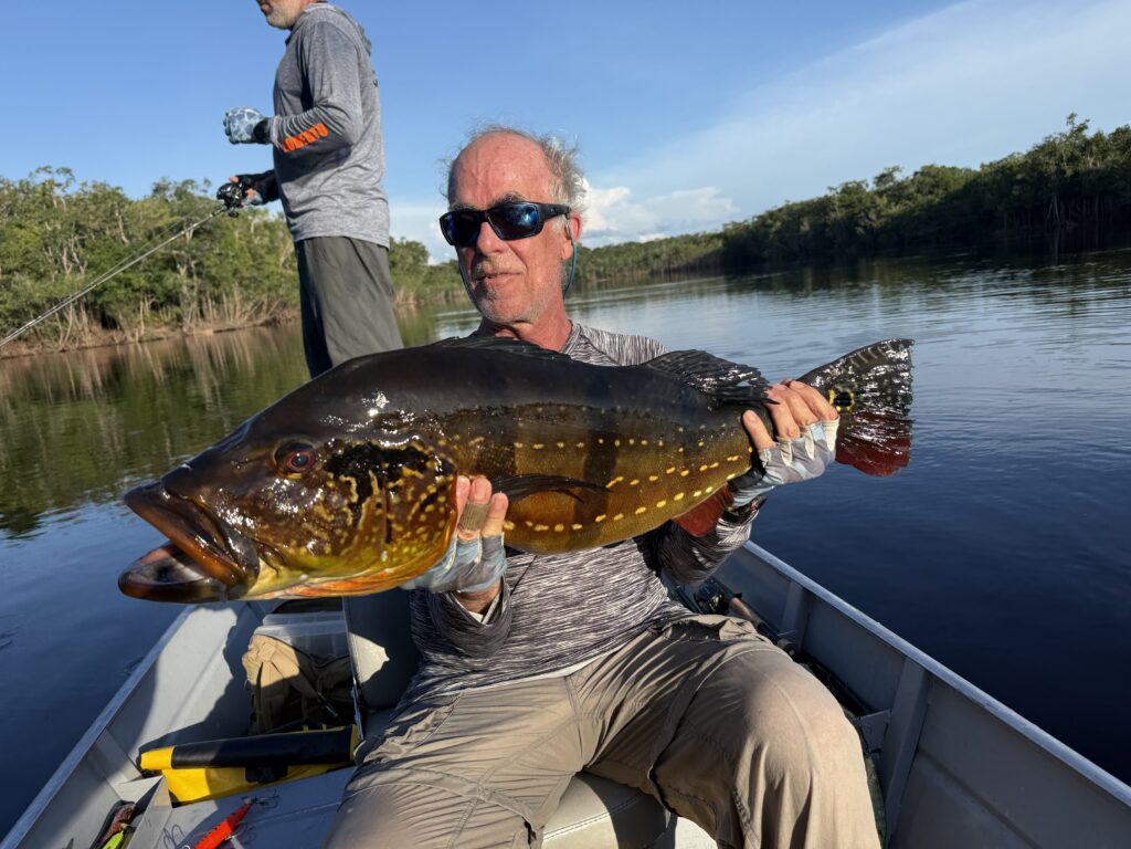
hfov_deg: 71.6
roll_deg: +6.8
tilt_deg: -10.3
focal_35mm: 24
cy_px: 424
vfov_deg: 56.8
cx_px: 566
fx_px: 784
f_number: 1.78
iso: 80
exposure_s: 1/2907
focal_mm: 6.76
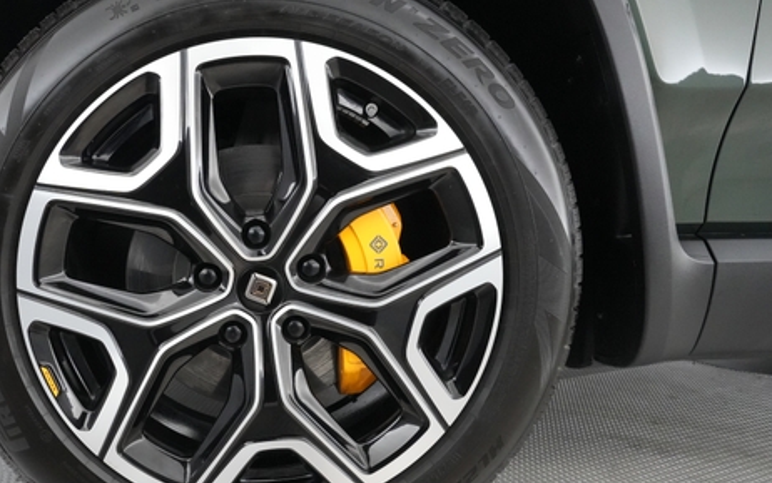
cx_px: 257
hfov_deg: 72.5
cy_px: 280
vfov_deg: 50.9
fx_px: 505
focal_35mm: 24
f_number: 5
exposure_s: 1/100
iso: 10000
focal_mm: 17
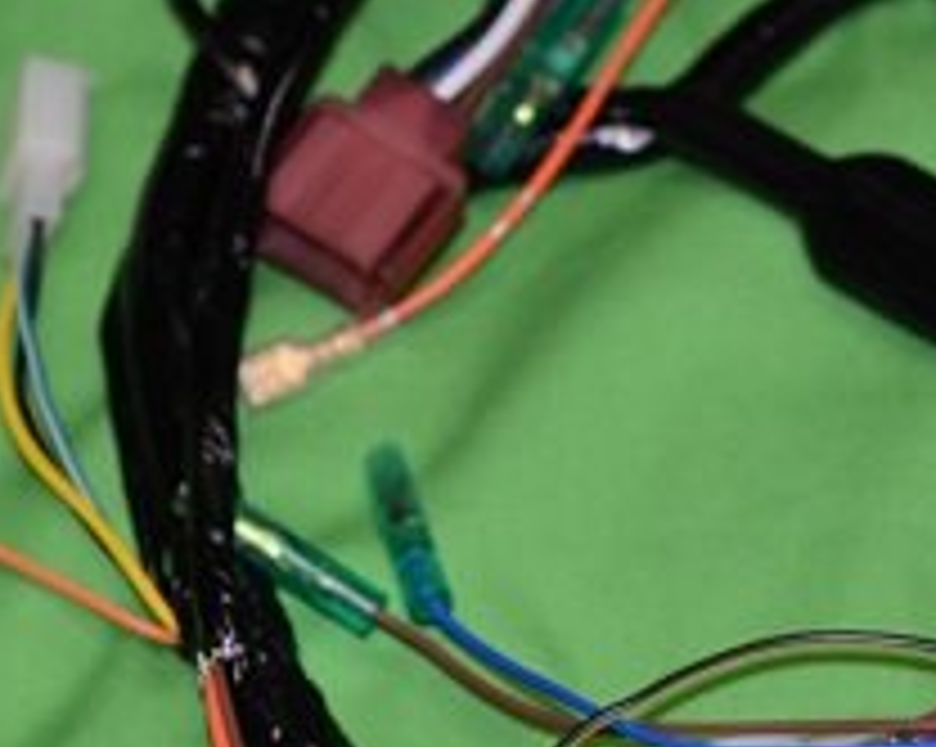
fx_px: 5978
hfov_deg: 8.9
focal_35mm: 216
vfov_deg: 7.2
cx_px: 738
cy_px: 371
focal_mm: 50
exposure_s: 1/60
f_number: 2.8
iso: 100
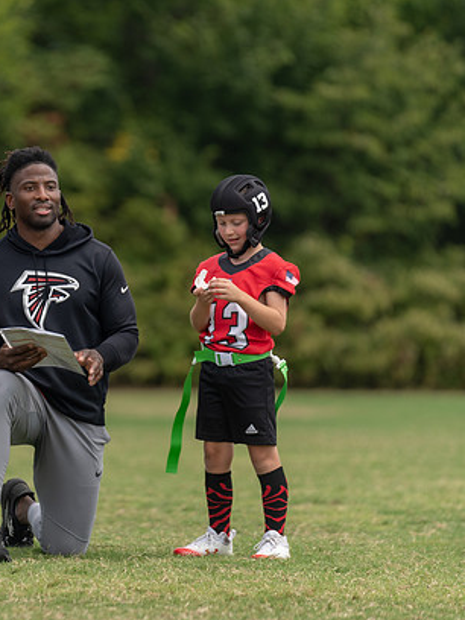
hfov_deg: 4.2
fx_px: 6269
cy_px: 314
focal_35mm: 350
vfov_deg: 5.7
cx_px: 64
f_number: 2.8
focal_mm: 200
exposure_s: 1/1250
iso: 100
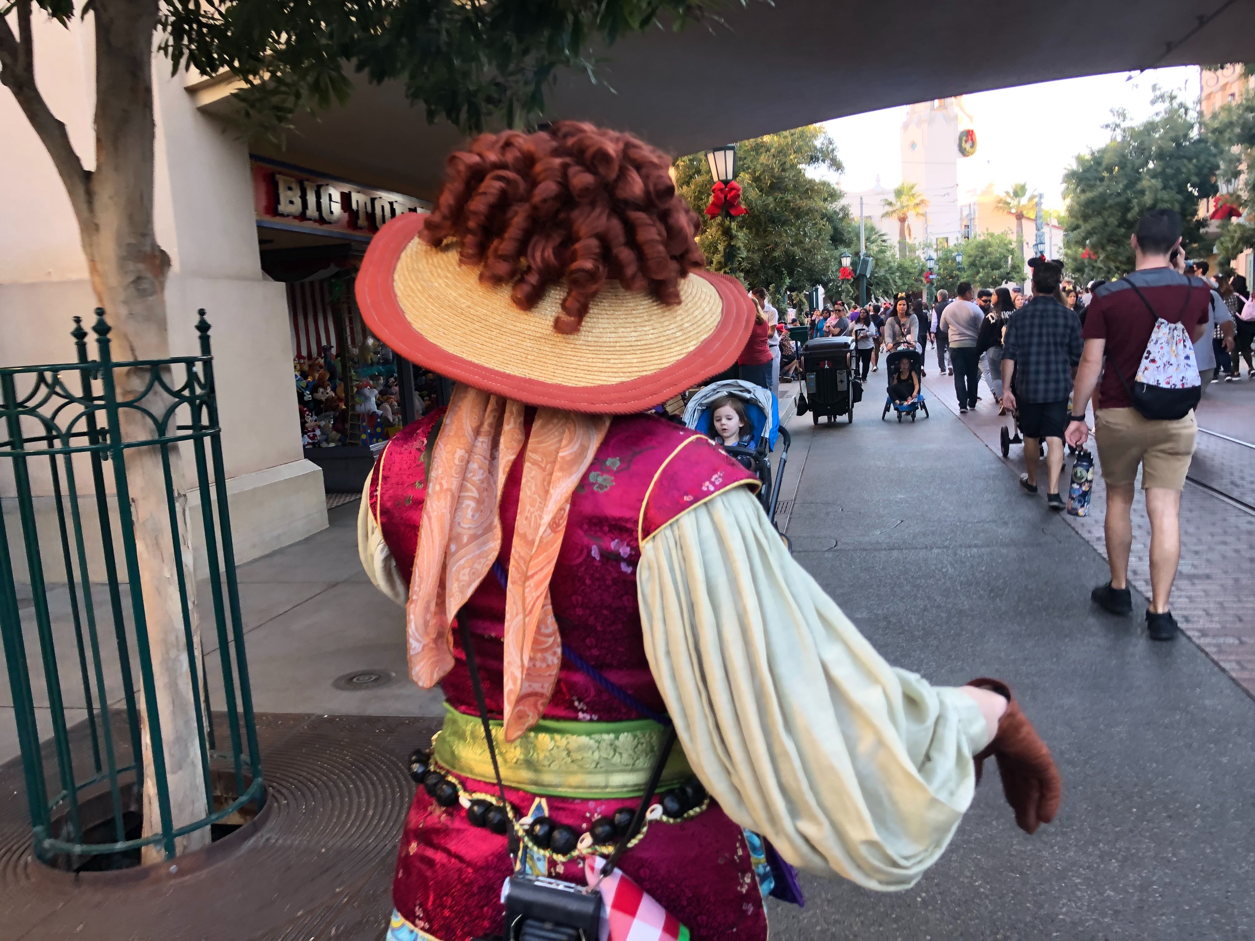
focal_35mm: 28
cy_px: 470
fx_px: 1015
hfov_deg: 63.4
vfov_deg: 49.7
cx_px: 628
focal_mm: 4
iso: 50
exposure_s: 1/120
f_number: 1.8
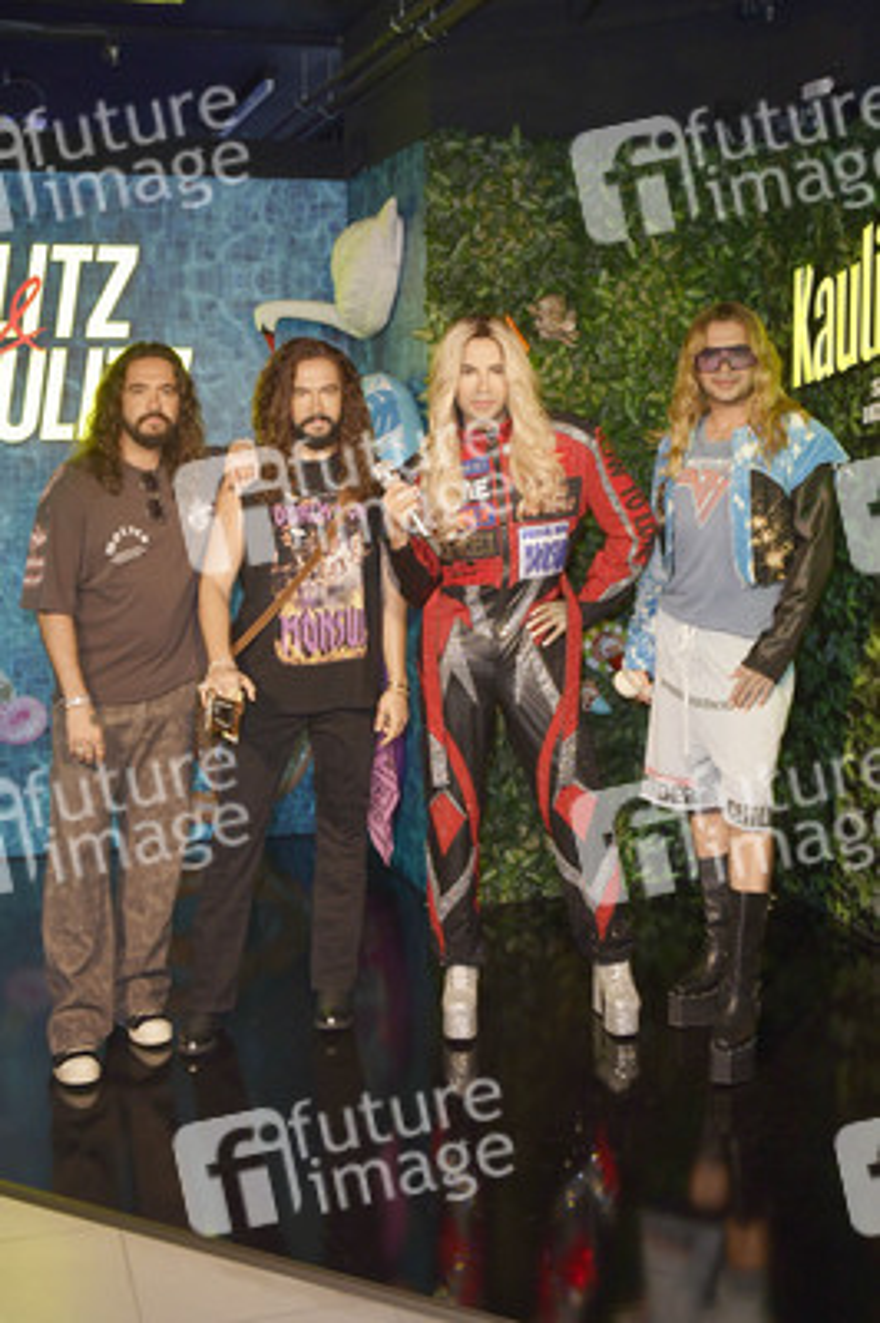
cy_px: 662
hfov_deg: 36.8
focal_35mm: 36
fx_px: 1322
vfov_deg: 53.2
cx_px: 440
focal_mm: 36
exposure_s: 1/160
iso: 640
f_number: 5.6
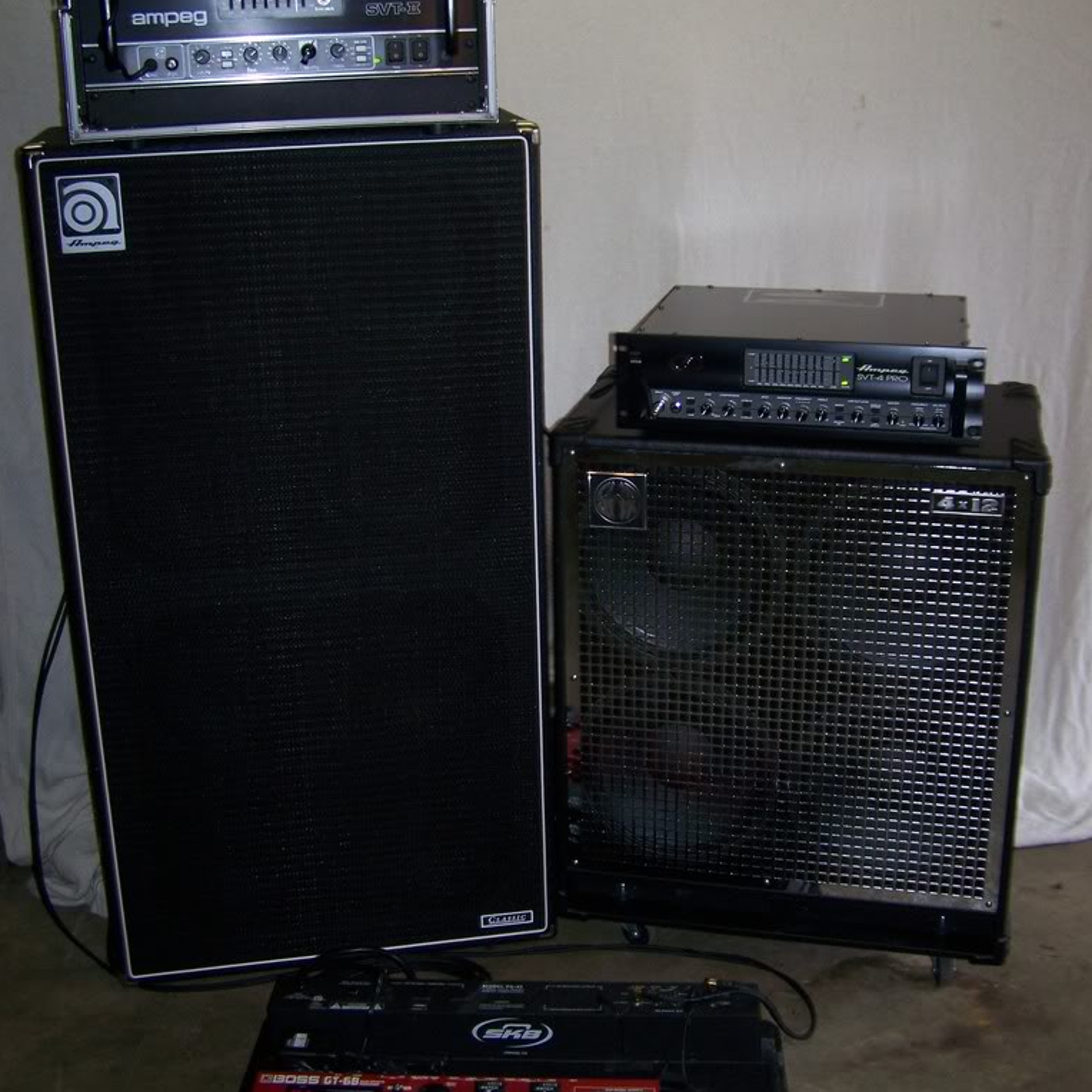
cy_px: 477
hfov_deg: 37.6
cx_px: 545
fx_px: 1606
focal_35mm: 45
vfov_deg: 37.5
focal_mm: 6.3
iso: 80
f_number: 2.8
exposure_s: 1/60
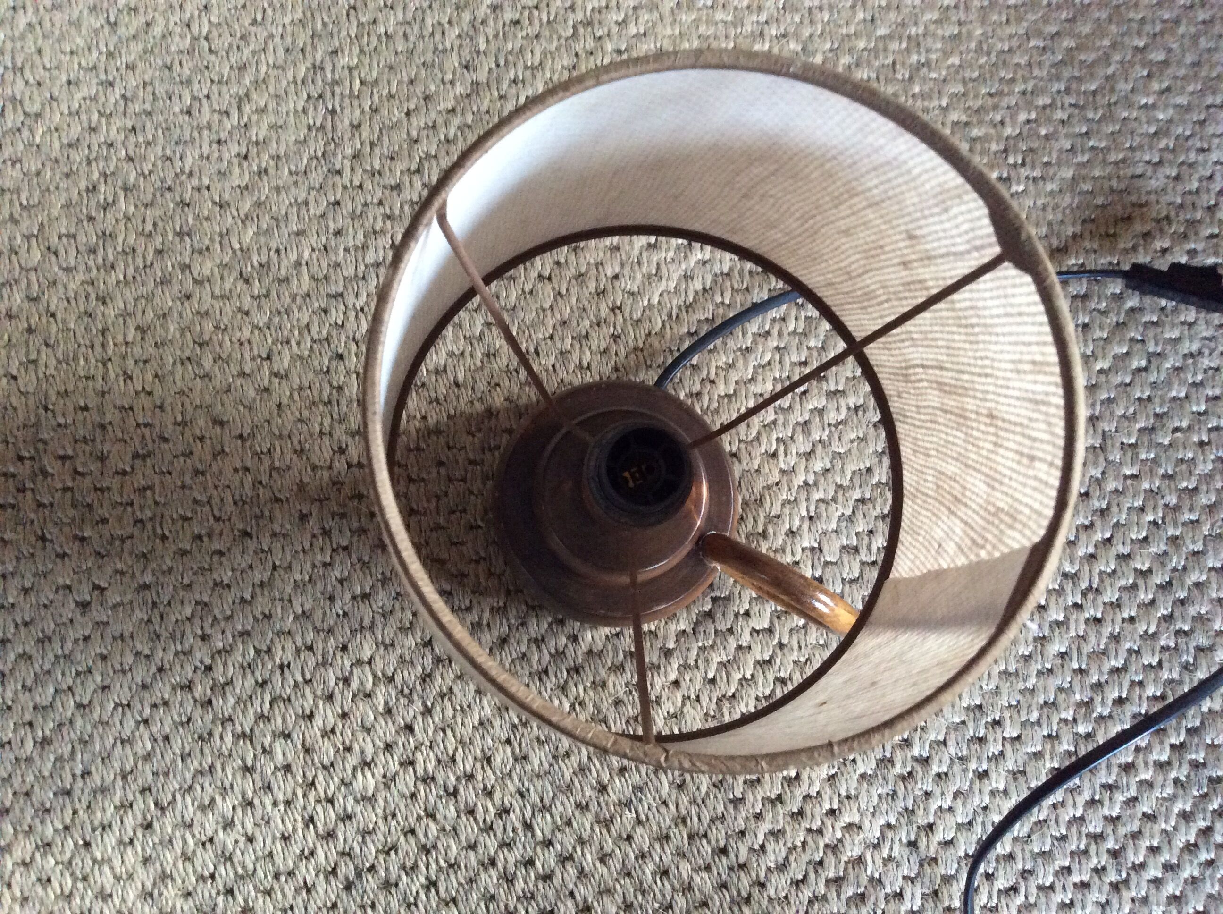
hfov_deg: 56.9
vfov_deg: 44.1
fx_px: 1129
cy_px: 457
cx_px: 612
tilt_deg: -82.6
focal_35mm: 32
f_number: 2.4
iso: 320
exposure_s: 1/20
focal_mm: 3.3
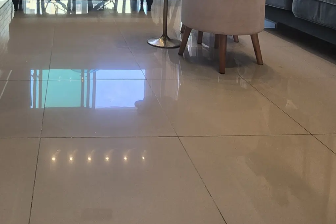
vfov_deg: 32.9
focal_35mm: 34
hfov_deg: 52.6
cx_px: 73
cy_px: -35
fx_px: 317
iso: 64
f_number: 2.2
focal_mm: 2.2
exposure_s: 1/120
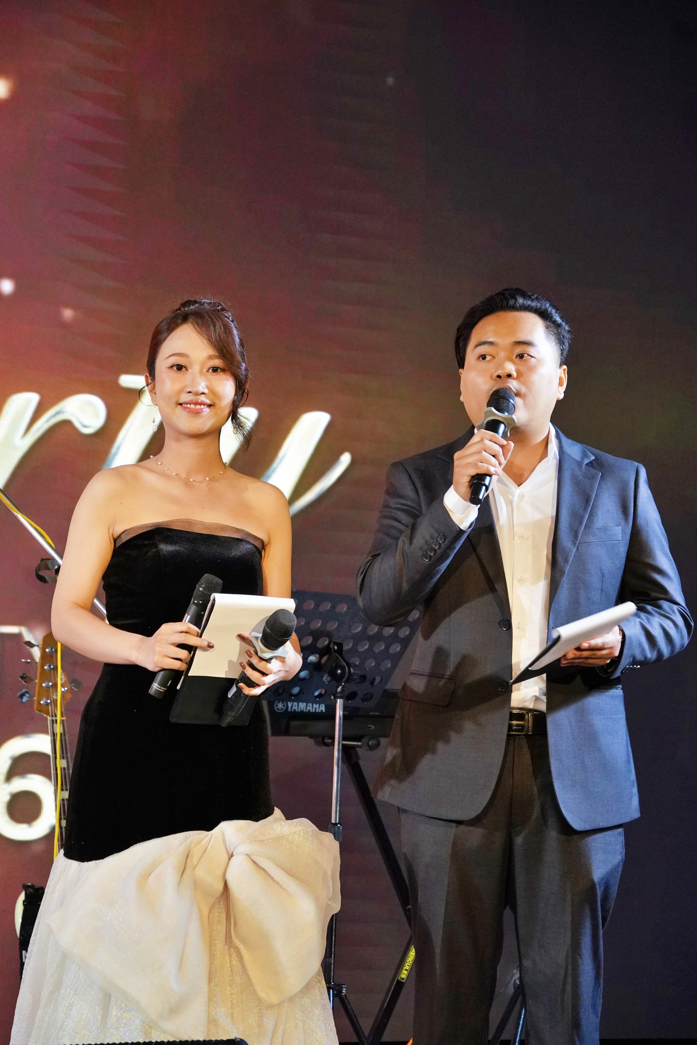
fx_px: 2989
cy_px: 522
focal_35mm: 103
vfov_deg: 19.8
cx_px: 348
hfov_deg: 13.3
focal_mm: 69
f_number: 5
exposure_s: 1/100
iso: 2000
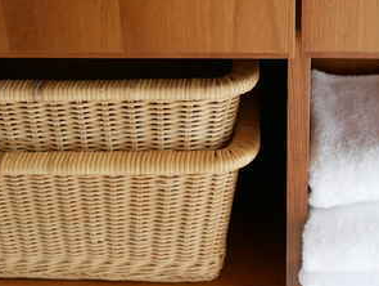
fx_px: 713
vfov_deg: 22.6
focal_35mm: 65
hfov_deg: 29.2
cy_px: 146
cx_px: 294
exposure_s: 1/60
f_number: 3.5
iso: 1250
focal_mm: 12
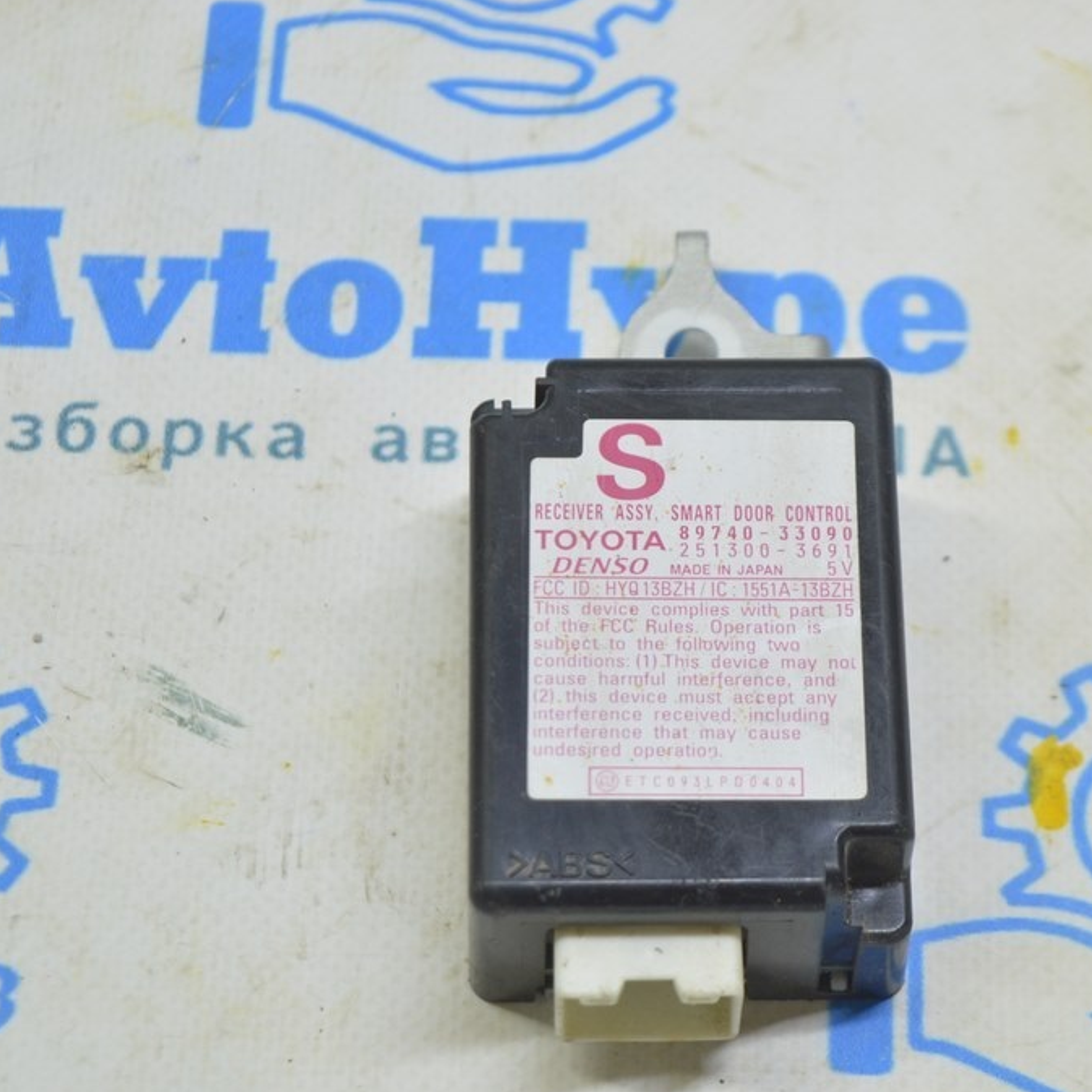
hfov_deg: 16.3
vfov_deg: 16.3
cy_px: 548
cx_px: 696
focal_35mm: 107
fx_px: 3806
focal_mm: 55
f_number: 5.6
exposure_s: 1/20
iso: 400
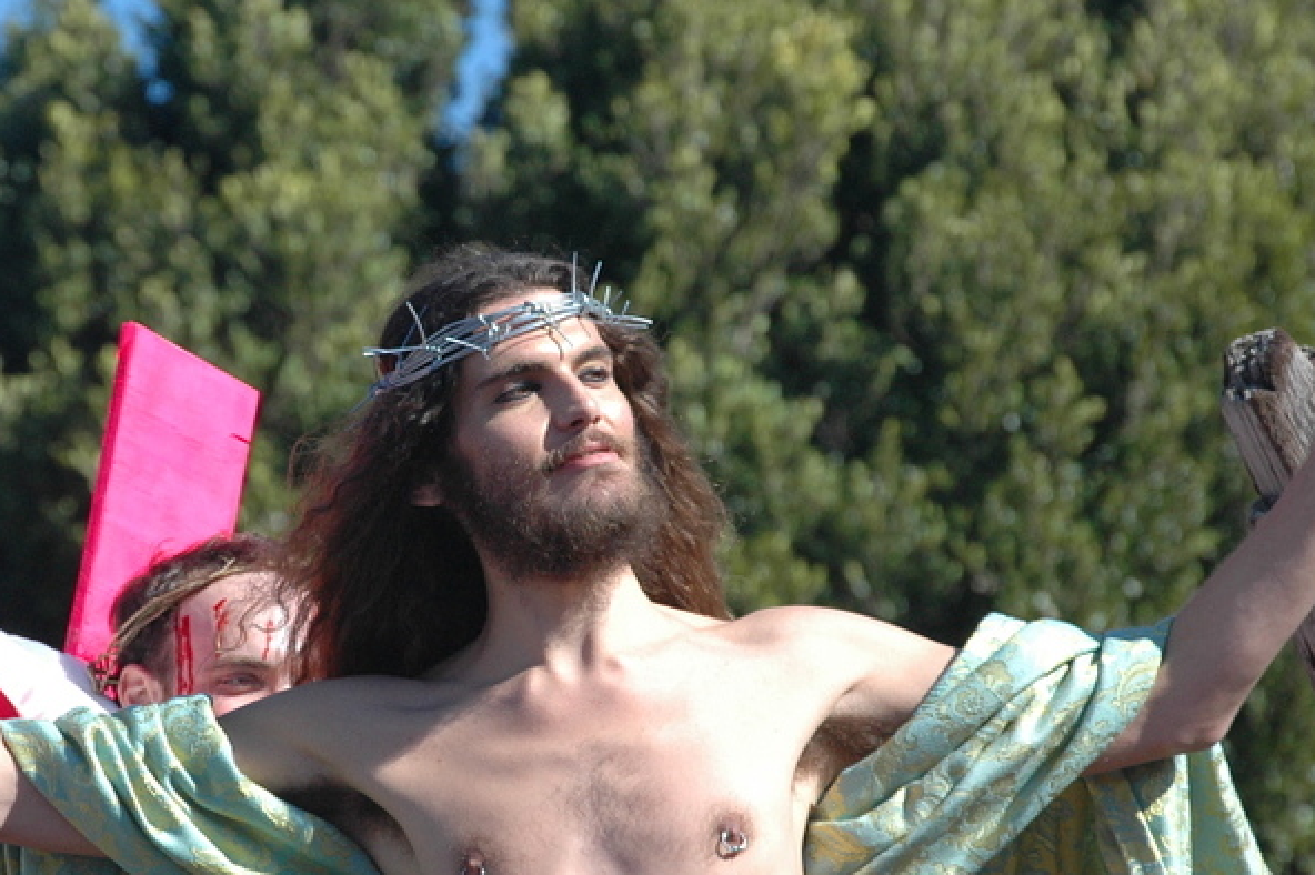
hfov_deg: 5.5
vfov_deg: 3.6
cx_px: 522
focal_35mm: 377
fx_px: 13756
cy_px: 573
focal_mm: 155
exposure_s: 1/640
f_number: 10
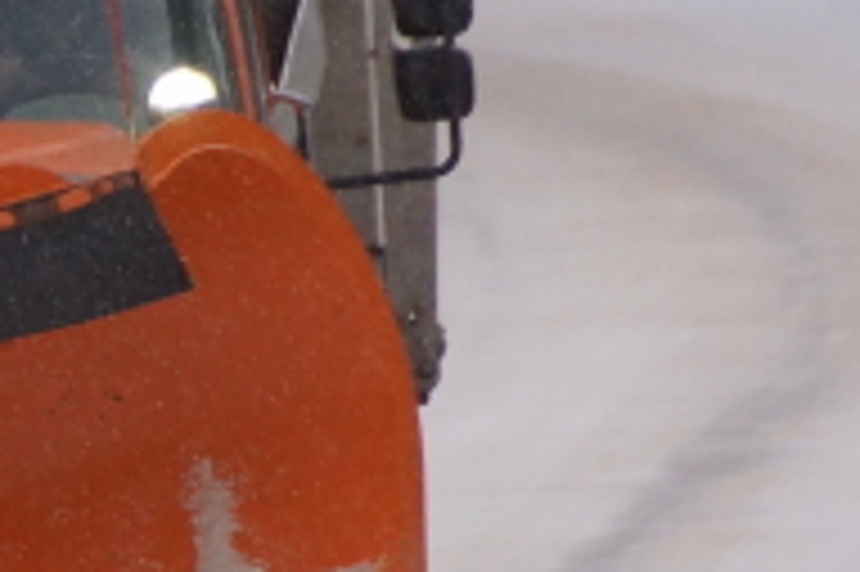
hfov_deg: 1.3
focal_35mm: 1574
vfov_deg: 0.9
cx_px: -518
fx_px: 37568
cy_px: 324
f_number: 6.3
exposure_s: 1/320
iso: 800
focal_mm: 200
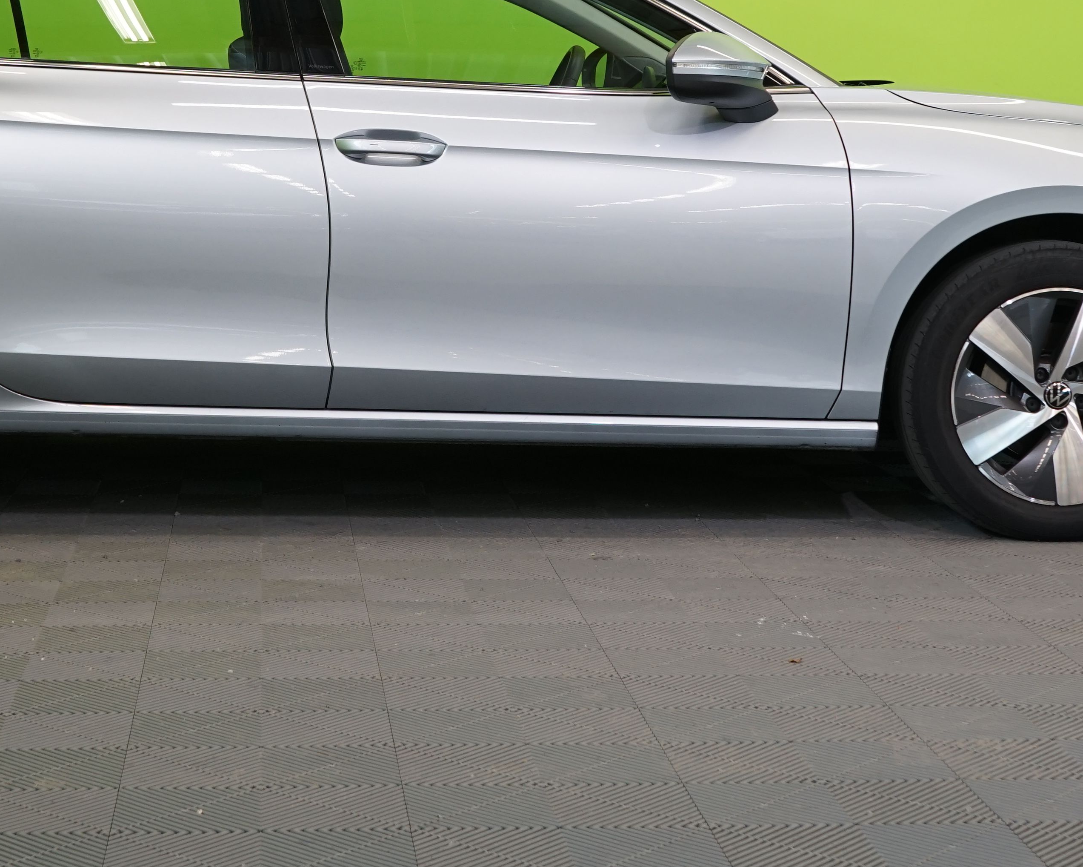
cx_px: 348
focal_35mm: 73
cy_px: 123
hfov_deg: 25.9
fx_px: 2340
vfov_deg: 20.6
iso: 500
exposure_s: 1/40
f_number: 6.3
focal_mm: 33
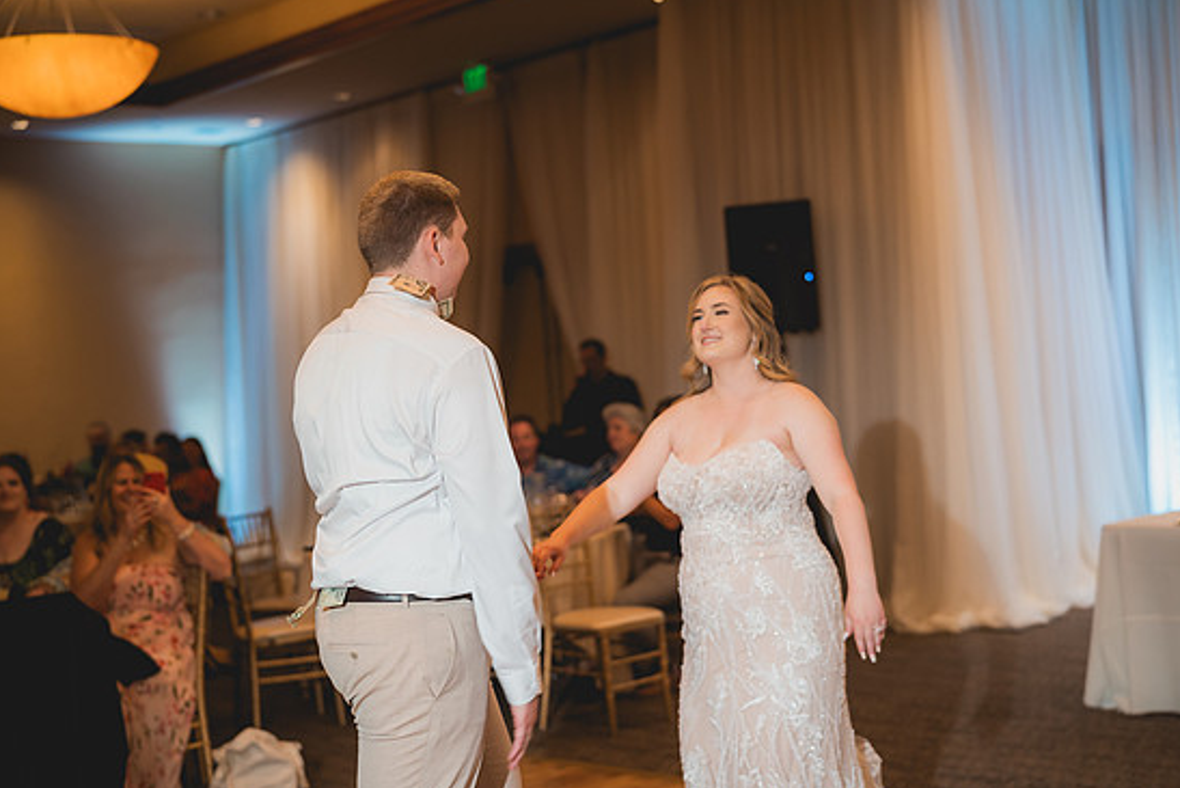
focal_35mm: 53
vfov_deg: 25.5
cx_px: 570
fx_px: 1738
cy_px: 407
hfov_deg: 37.5
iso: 1250
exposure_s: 1/250
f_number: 2
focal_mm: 50
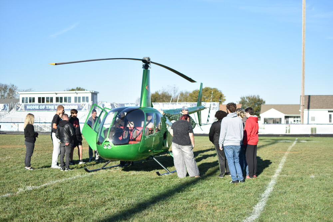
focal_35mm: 52
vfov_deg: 25.8
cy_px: 111
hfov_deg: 37.8
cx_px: 166
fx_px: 486
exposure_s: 1/4000
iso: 160
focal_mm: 35
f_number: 1.8
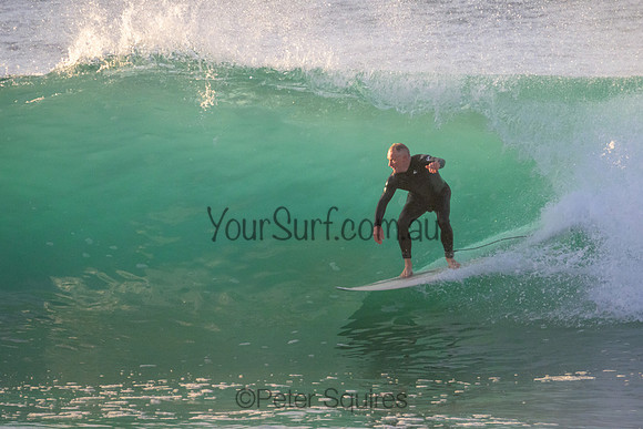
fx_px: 18626
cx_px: 351
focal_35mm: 1043
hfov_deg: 2.0
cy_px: 149
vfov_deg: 1.3
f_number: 11
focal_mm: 800
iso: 3200
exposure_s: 1/1600
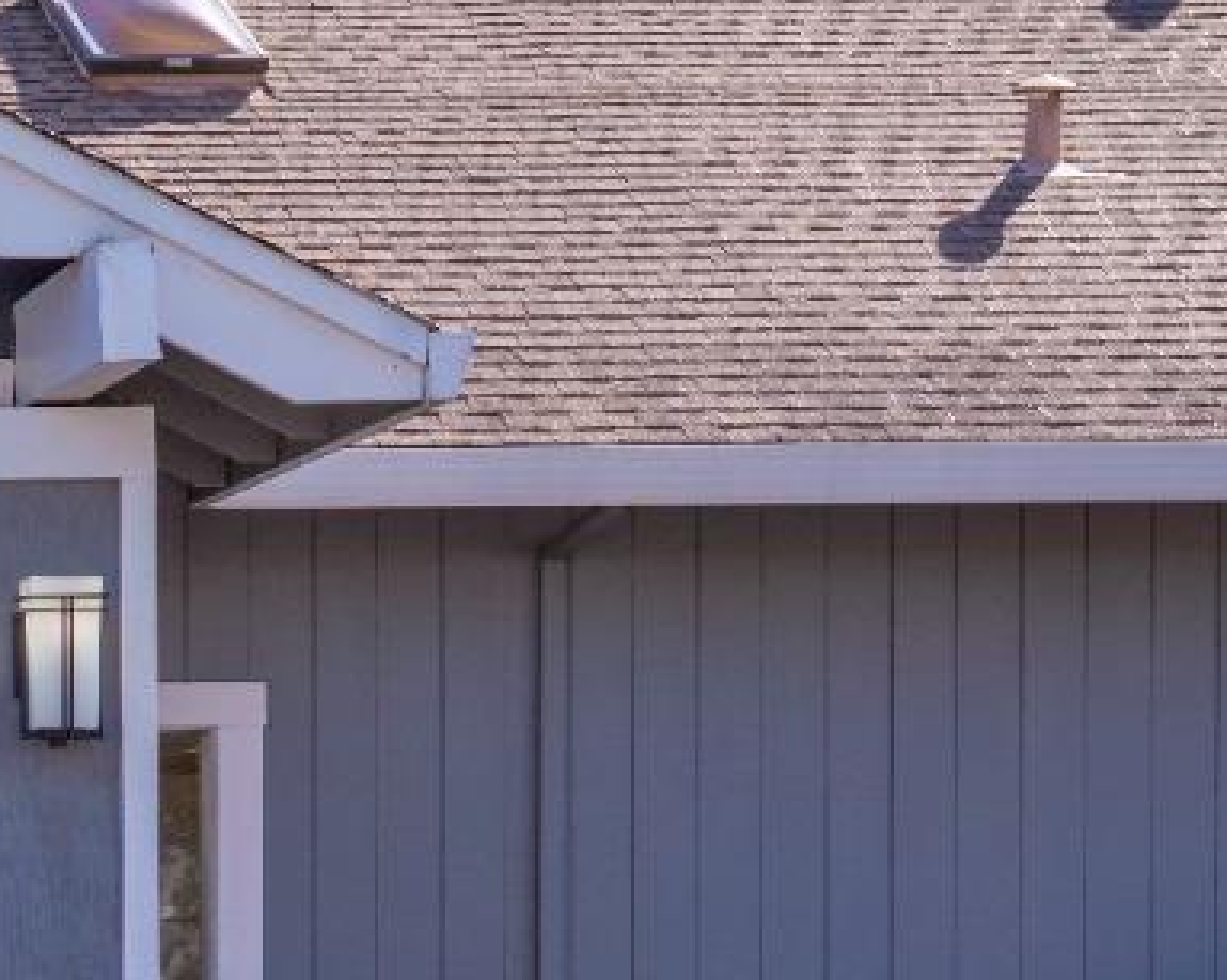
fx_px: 4936
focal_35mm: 136
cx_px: -862
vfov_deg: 11.2
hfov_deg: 13.0
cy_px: 967
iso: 100
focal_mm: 37
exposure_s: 1/80
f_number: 9
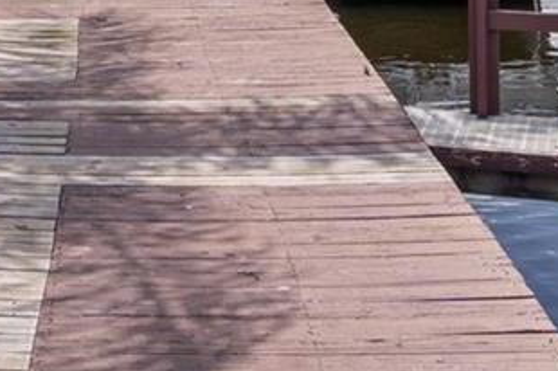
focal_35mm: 93
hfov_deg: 21.4
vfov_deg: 13.3
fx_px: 1440
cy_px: -279
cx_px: 36
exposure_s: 1/160
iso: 320
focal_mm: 18
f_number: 8
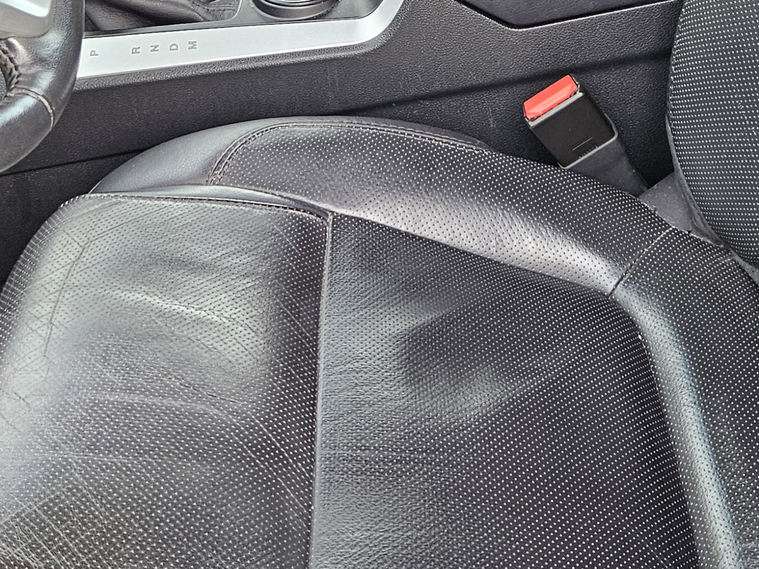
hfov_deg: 29.4
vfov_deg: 20.9
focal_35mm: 66
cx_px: 405
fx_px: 1447
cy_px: -96
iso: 160
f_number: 1.8
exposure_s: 1/180
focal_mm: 5.4
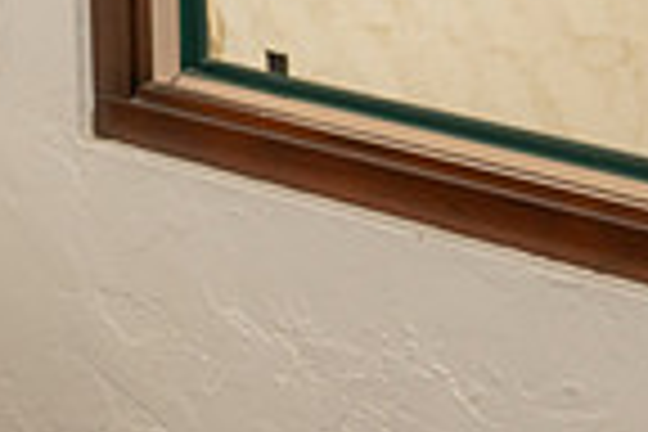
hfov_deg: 14.3
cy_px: -389
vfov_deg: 10.2
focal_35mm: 125
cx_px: -544
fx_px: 2250
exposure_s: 1/200
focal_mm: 31
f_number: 4.5
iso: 500
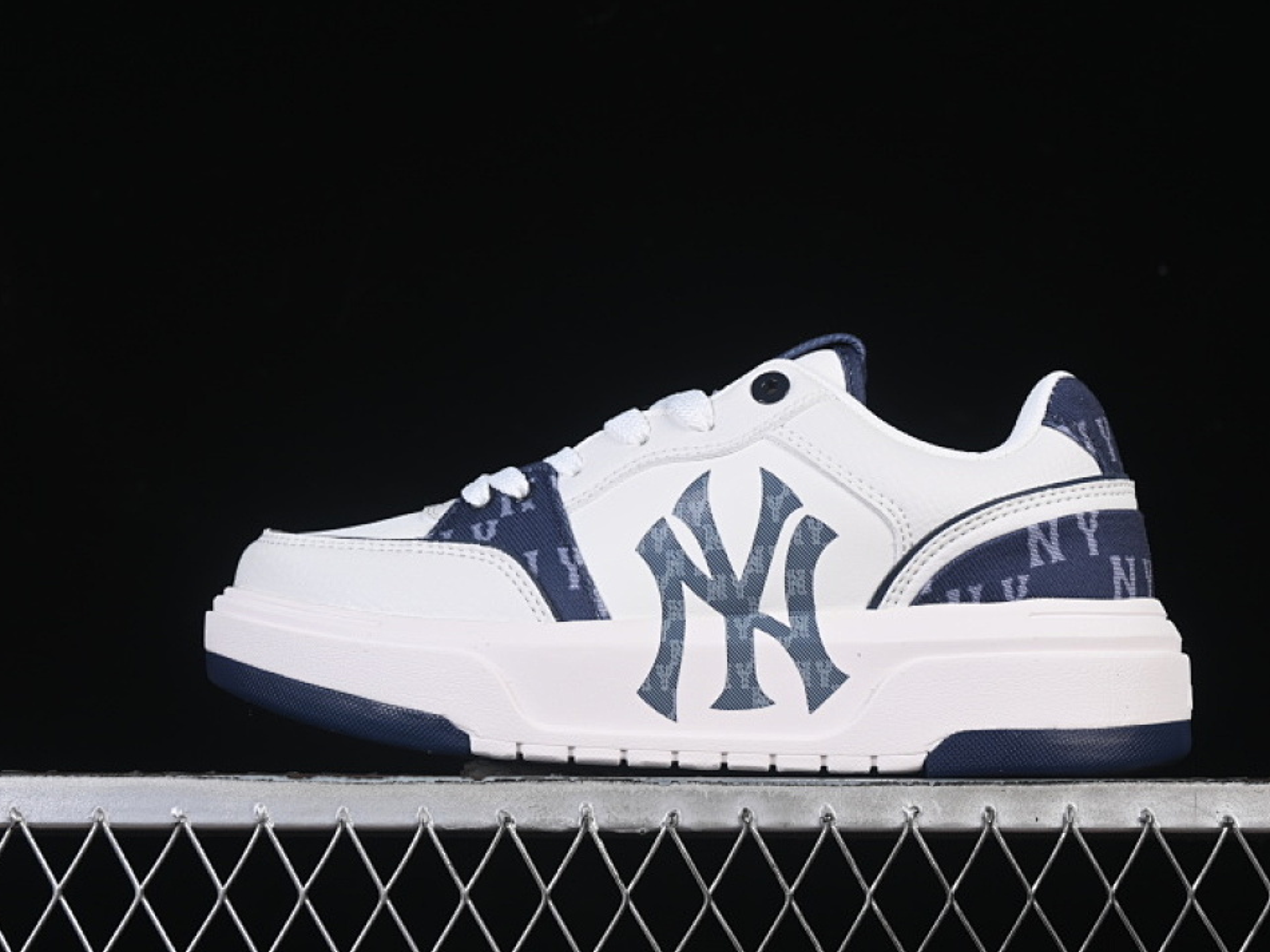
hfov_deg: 23.8
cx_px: 696
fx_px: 3008
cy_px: 480
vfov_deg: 18.0
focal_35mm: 82
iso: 160
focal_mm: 50
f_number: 8
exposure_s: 1/80
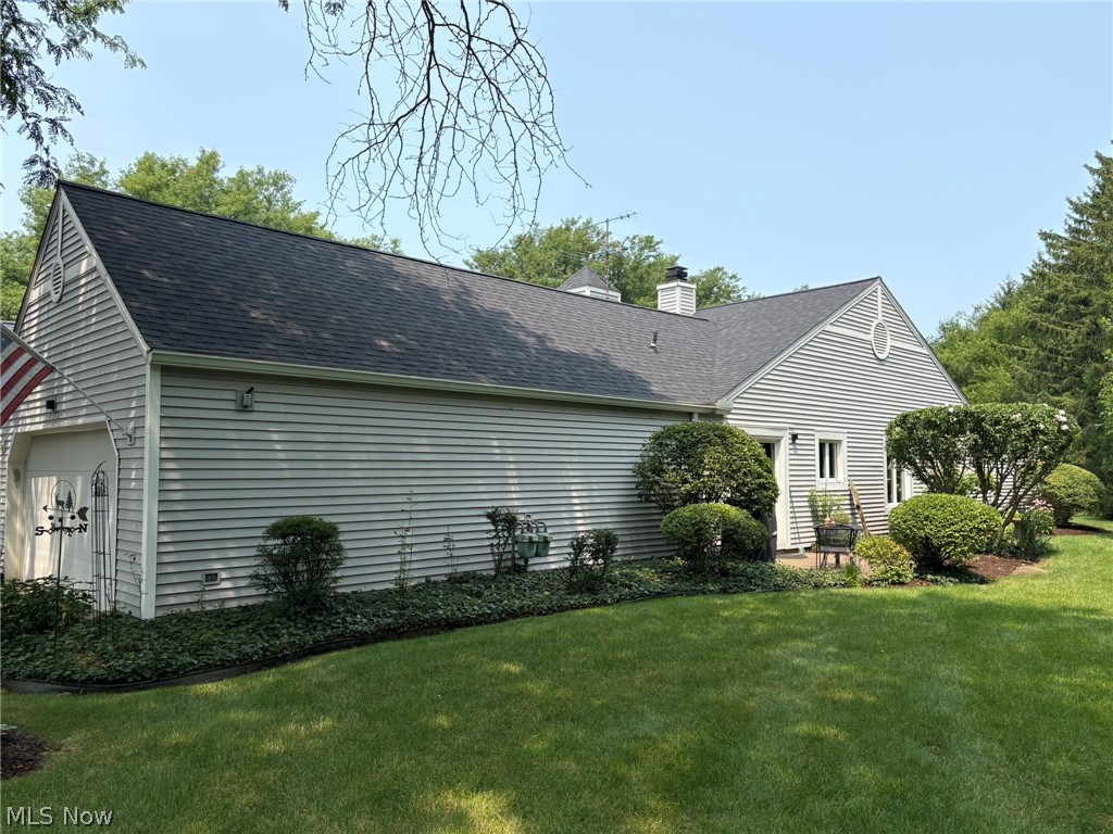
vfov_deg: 53.1
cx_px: 556
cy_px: 417
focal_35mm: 26
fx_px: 836
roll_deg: +0.6
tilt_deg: +2.8
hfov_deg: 67.3
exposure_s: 1/2538
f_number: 1.6
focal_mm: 5.96
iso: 50
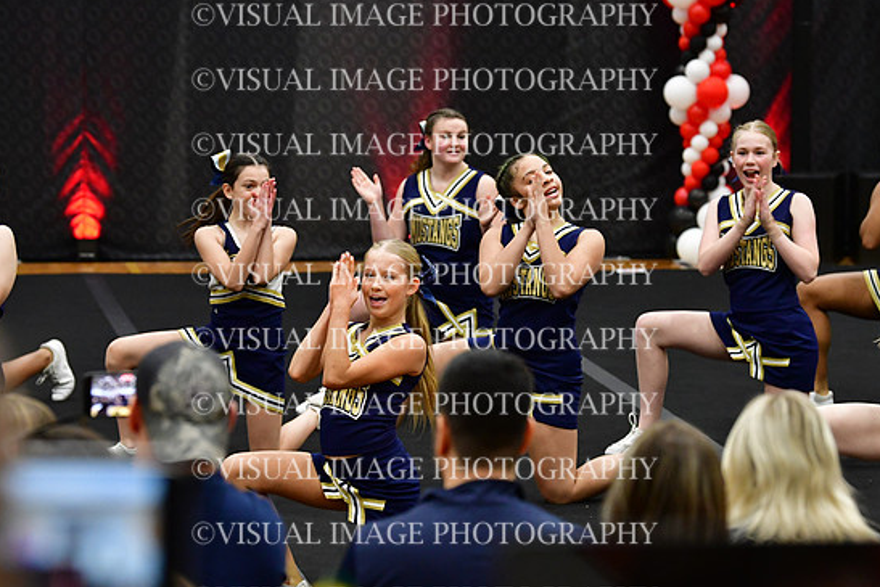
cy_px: 306
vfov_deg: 7.1
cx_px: 425
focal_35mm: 194
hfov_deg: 10.6
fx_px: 4743
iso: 4000
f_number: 4
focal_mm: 122
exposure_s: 1/400
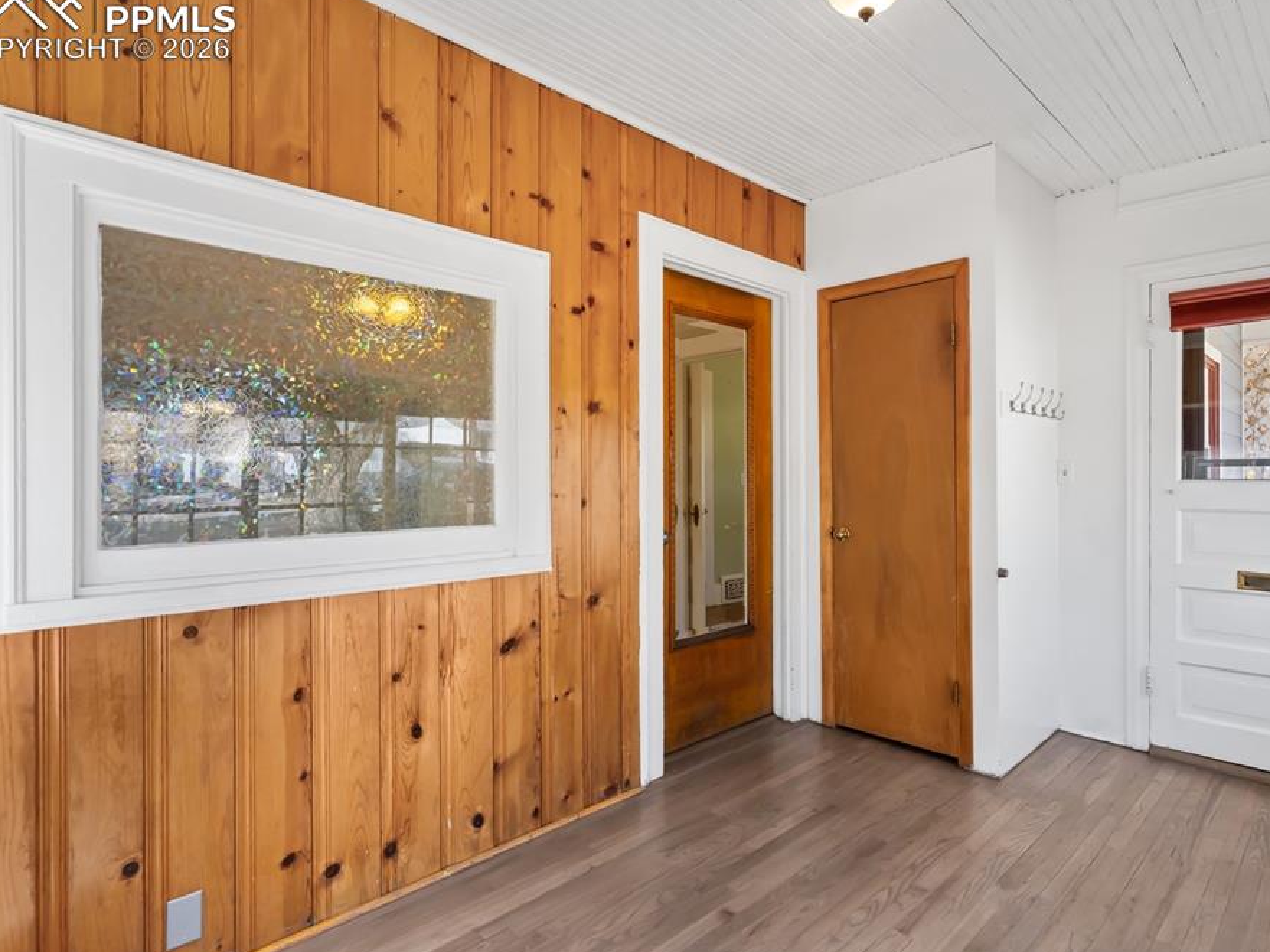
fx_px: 697
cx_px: 685
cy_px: 472
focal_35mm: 19
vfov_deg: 68.6
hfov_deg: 84.5
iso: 400
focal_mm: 17
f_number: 8
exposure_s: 1/50
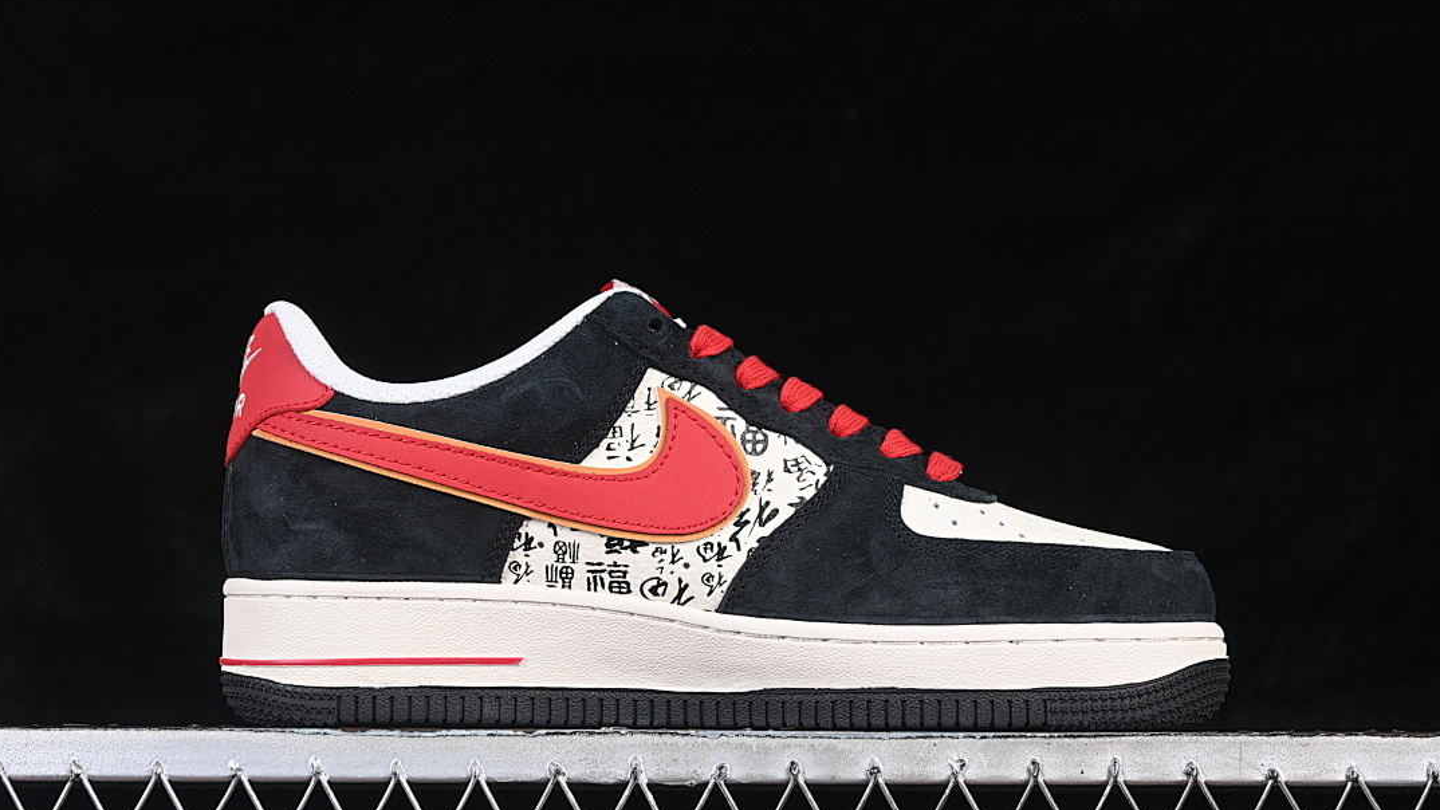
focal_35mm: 79
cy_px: 430
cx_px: 717
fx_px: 3016
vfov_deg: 15.3
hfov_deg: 26.9
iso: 160
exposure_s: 1/60
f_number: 6.3
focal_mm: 50
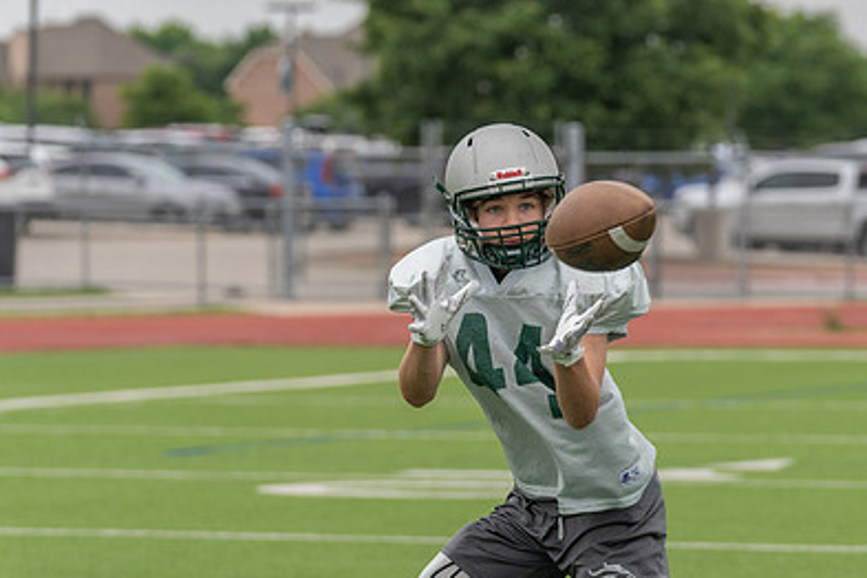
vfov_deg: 6.1
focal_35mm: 227
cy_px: 394
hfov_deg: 9.1
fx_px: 5466
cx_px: 554
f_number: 3.5
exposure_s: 1/1250
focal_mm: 120
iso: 200
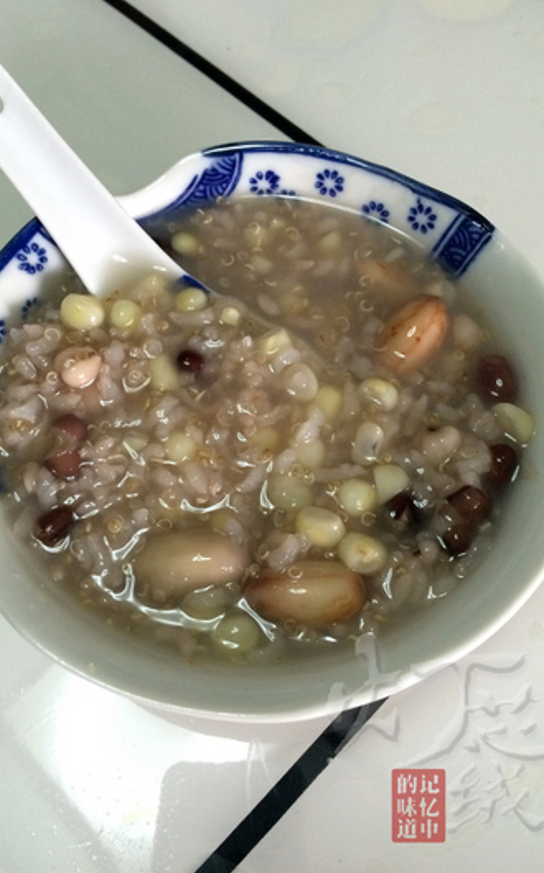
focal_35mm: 31
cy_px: 438
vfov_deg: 61.3
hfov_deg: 40.5
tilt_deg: -65.9
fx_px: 736
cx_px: 256
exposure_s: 1/33
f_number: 2.2
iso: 250
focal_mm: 4.15
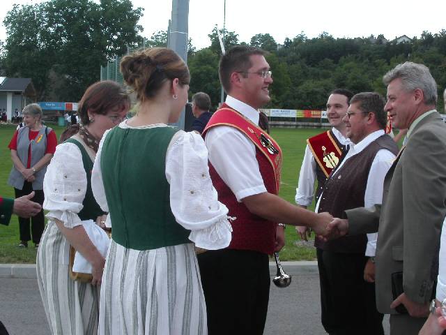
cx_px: 223
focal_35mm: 50
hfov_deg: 38.2
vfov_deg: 29.1
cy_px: 168
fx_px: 644
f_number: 5.6
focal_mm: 10.3
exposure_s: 1/180
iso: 100
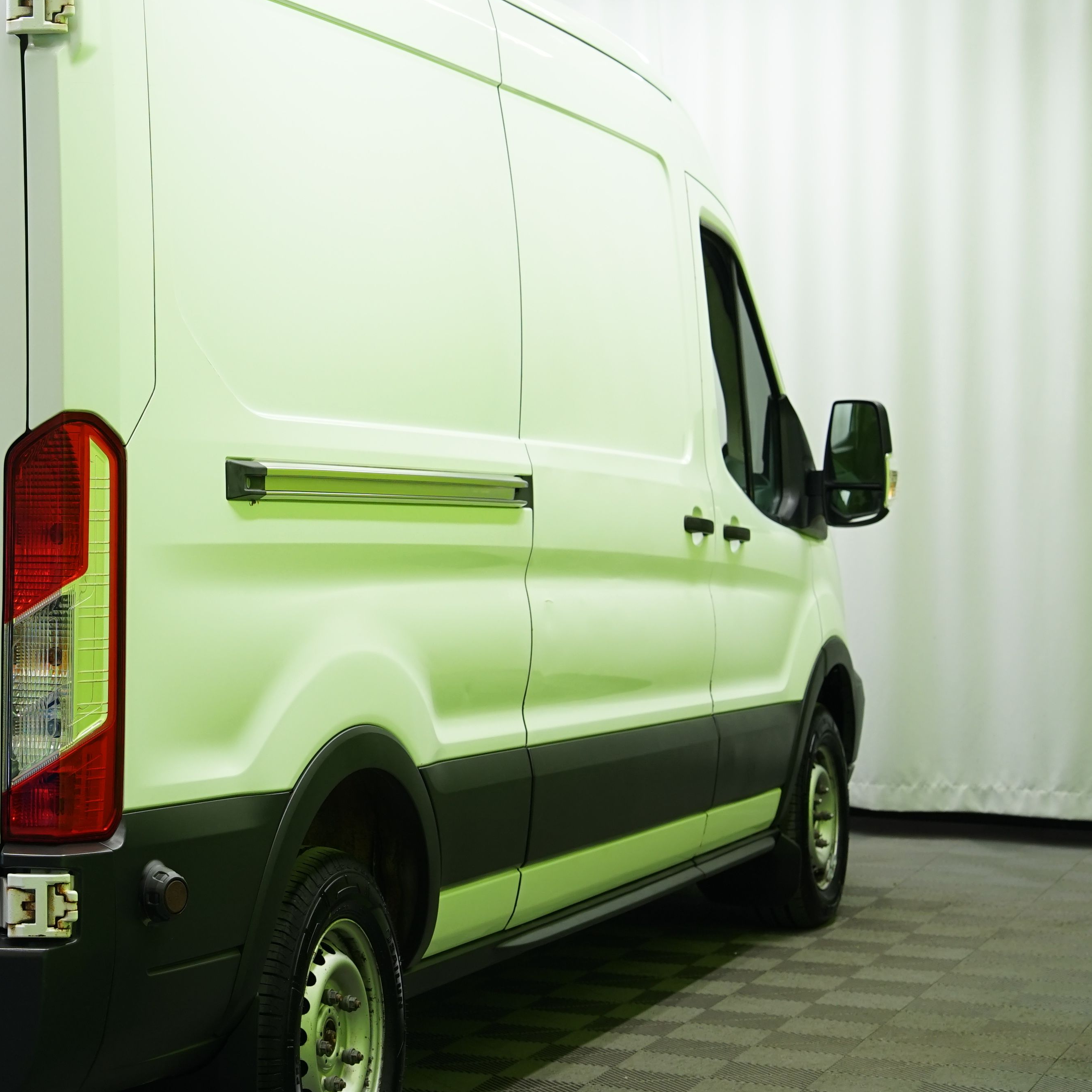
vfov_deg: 21.6
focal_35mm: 80
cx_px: -44
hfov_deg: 20.8
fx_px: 2855
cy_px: 480
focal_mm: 42
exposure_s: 1/20
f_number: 5.6
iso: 500
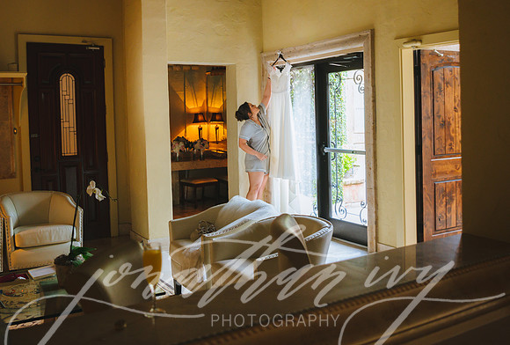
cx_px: 266
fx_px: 536
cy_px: 123
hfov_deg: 50.9
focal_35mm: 38
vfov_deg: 35.4
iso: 1600
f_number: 2.8
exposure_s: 1/125
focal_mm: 28
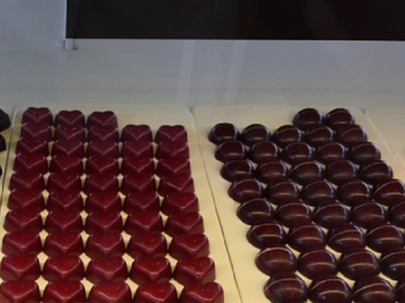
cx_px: 81
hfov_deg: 35.1
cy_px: 258
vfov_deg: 26.8
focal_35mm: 53
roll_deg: -0.8
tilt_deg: -41.3
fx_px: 620
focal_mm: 4.15
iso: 32
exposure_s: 1/33
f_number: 2.2
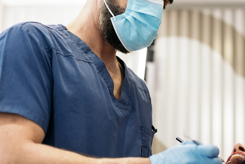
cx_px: 225
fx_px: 510
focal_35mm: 75
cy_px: 88
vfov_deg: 18.2
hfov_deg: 26.0
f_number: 1.4
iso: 640
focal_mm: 35
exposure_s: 1/200
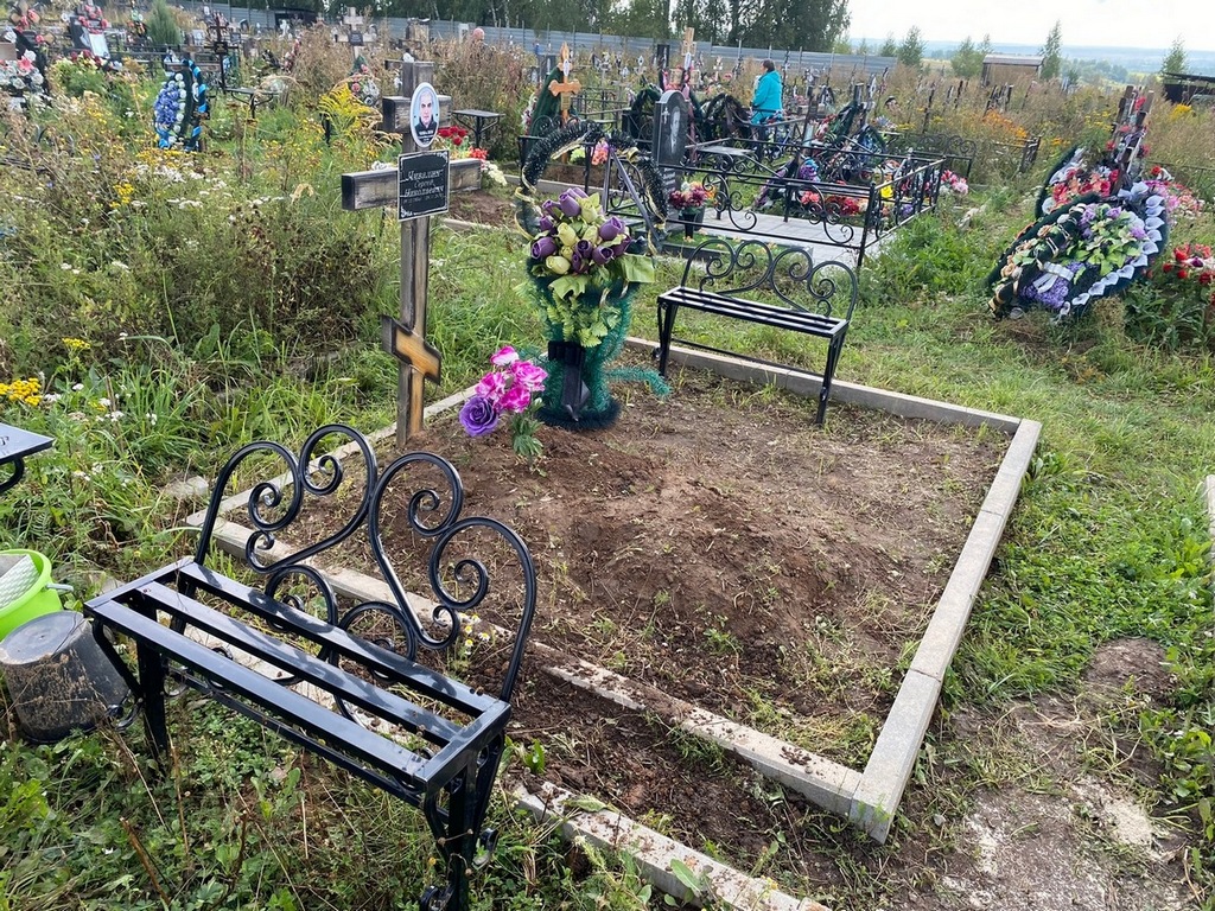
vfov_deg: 53.1
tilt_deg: -20.9
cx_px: 608
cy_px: 456
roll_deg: -3.4
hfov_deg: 67.3
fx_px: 913
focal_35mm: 26
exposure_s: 1/460
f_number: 1.8
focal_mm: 4.25
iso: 32
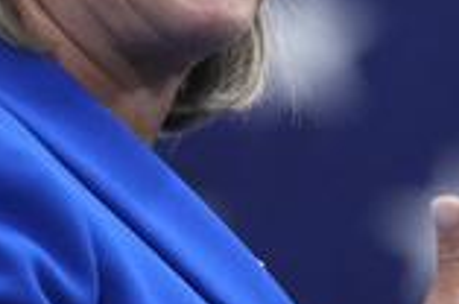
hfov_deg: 2.6
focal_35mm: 808
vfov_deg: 1.7
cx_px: 205
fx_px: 10281
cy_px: -142
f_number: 5.6
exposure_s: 1/500
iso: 8000
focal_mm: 247
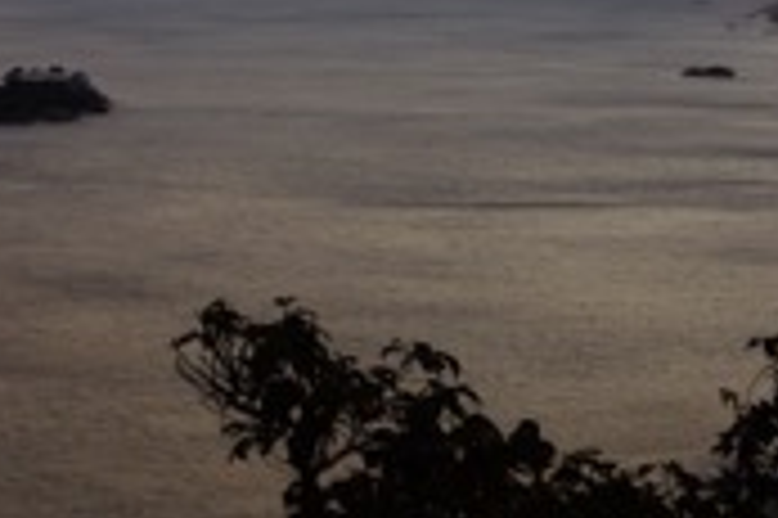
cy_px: -23
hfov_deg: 16.4
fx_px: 2699
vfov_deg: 10.8
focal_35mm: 125
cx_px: 432
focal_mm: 30
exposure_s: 1.6
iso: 100
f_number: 7.1
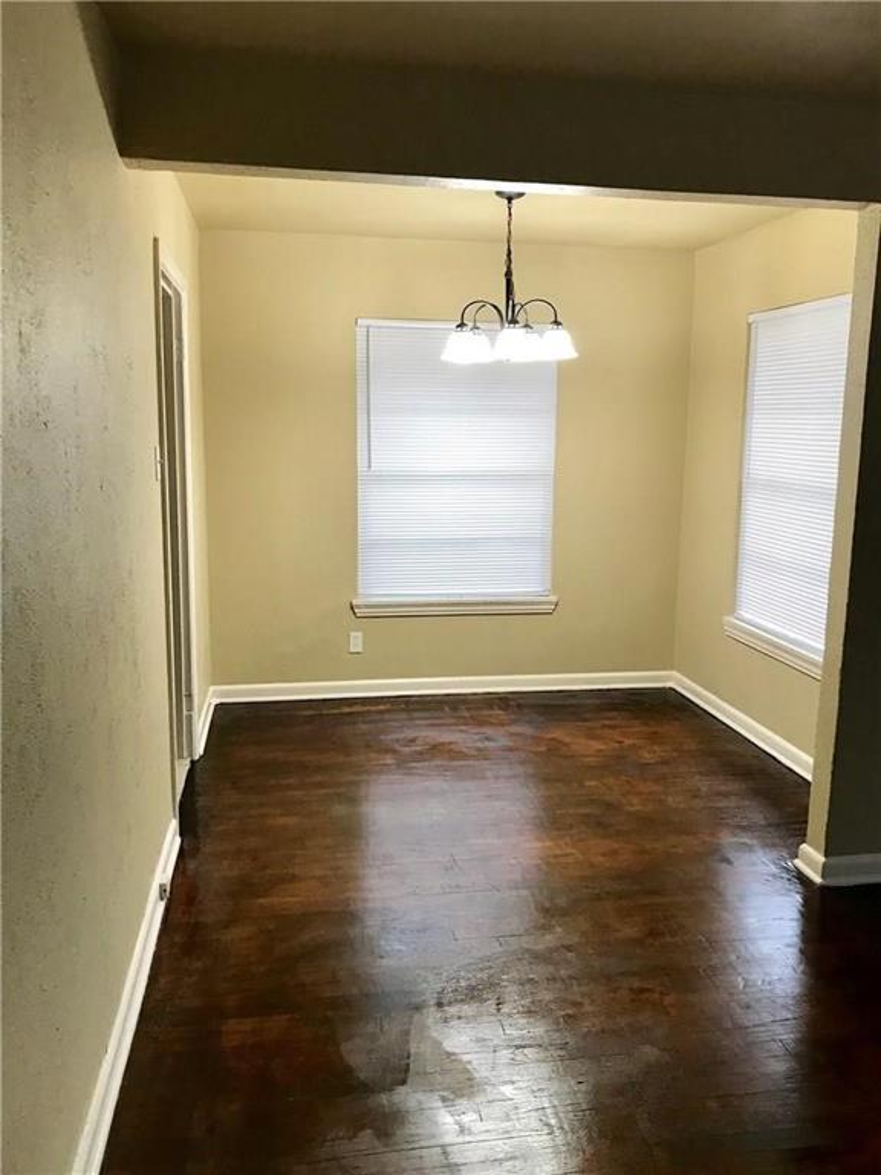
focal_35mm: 28
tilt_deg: -8.4
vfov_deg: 63.4
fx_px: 950
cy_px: 588
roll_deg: -0.5
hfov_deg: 49.7
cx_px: 440
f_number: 1.8
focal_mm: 3.99
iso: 40
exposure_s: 1/24
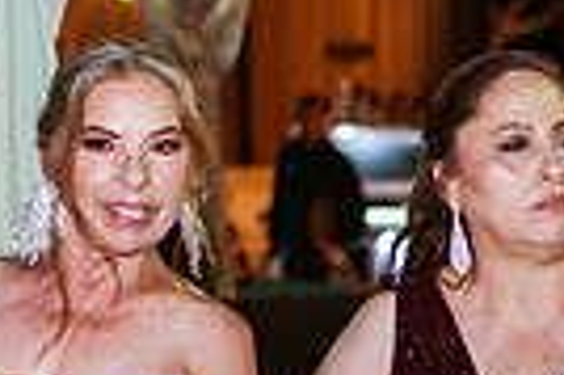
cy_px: 371
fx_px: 2378
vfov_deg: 9.0
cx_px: 585
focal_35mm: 152
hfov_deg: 13.3
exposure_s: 1/200
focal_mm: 35
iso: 2000
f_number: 1.4
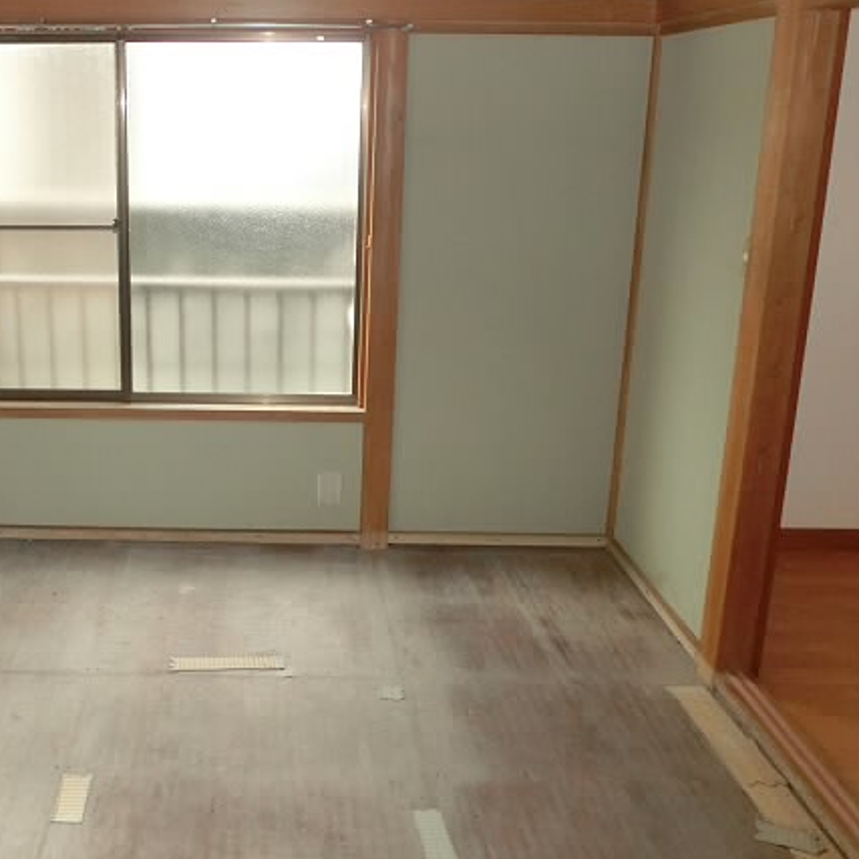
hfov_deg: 44.7
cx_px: 232
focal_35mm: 36
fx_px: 1011
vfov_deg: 45.8
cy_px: 345
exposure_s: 1/125
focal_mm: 4.24
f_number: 3
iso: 320
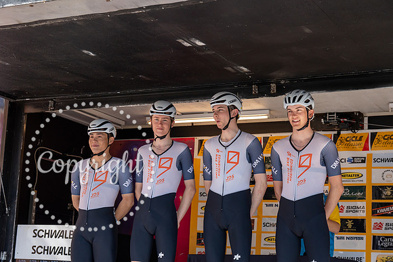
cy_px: 131
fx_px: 764
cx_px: 196
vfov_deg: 19.5
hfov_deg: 28.8
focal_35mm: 70
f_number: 6.3
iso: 1250
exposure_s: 1/1000
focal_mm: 70
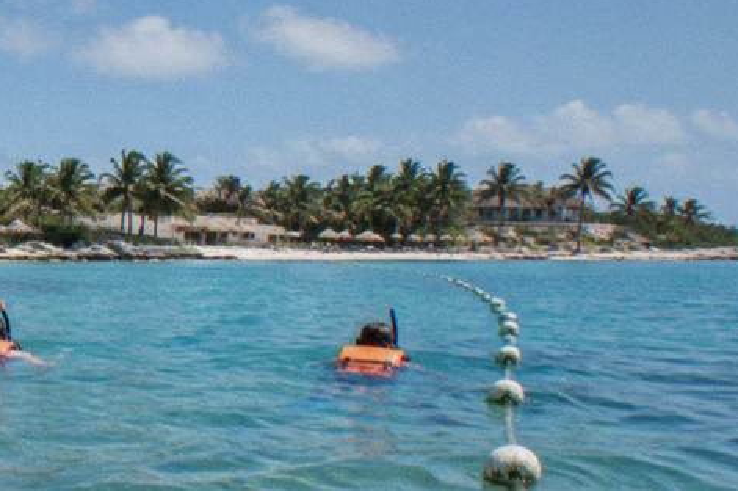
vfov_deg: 15.7
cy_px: 488
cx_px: -22
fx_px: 1741
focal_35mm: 85
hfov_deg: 22.9
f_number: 11
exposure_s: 1/200
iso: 400
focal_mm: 40
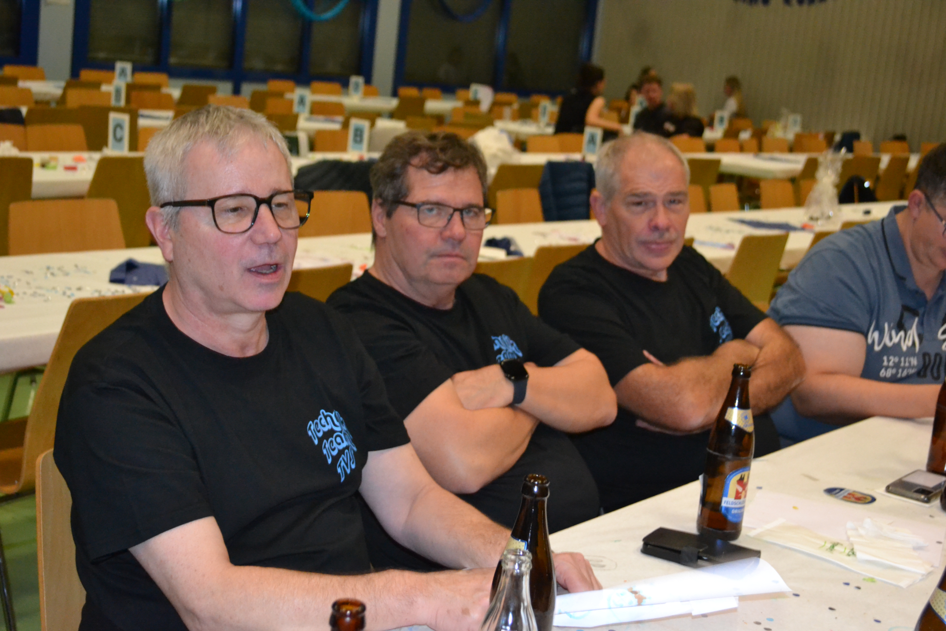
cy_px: 316
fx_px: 1379
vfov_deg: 25.7
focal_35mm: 52
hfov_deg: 37.9
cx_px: 473
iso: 3200
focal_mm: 35
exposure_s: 1/60
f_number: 5
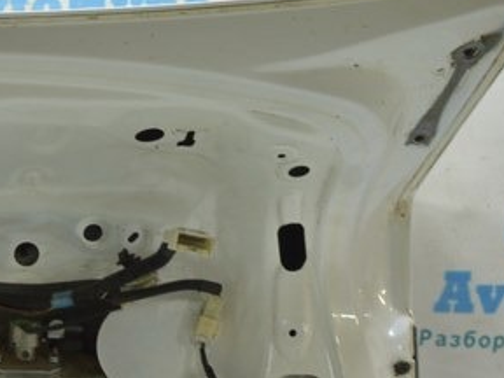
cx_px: -257
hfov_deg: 16.6
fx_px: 1568
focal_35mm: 108
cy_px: 344
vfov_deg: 13.6
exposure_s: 1/20
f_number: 5.6
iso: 400
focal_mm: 21
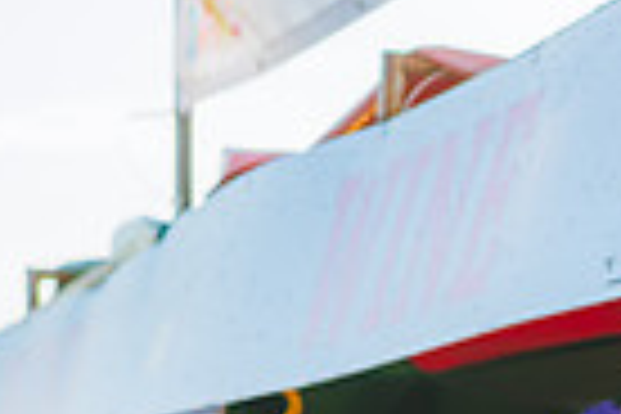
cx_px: 1022
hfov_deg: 8.5
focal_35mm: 235
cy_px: 727
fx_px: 4053
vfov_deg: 5.8
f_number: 3.5
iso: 64
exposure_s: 1/160
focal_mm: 56
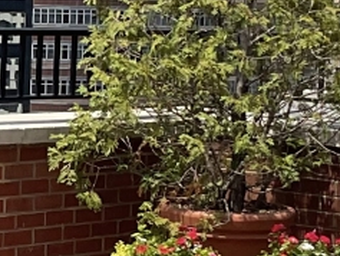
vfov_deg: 7.6
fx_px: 1926
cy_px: 92
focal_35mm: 196
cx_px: -69
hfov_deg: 9.9
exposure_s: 1/1490
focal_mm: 3
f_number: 1.8
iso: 16
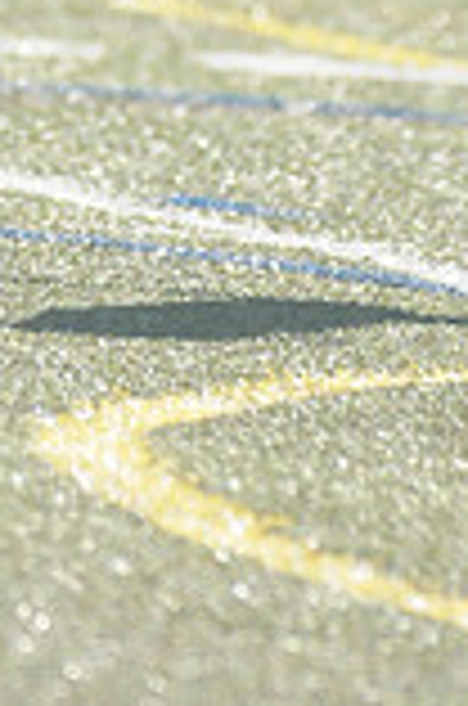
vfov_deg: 1.4
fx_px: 29260
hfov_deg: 0.9
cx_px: 709
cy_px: -450
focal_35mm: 1494
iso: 1600
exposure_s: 1/6400
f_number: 4
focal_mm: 270
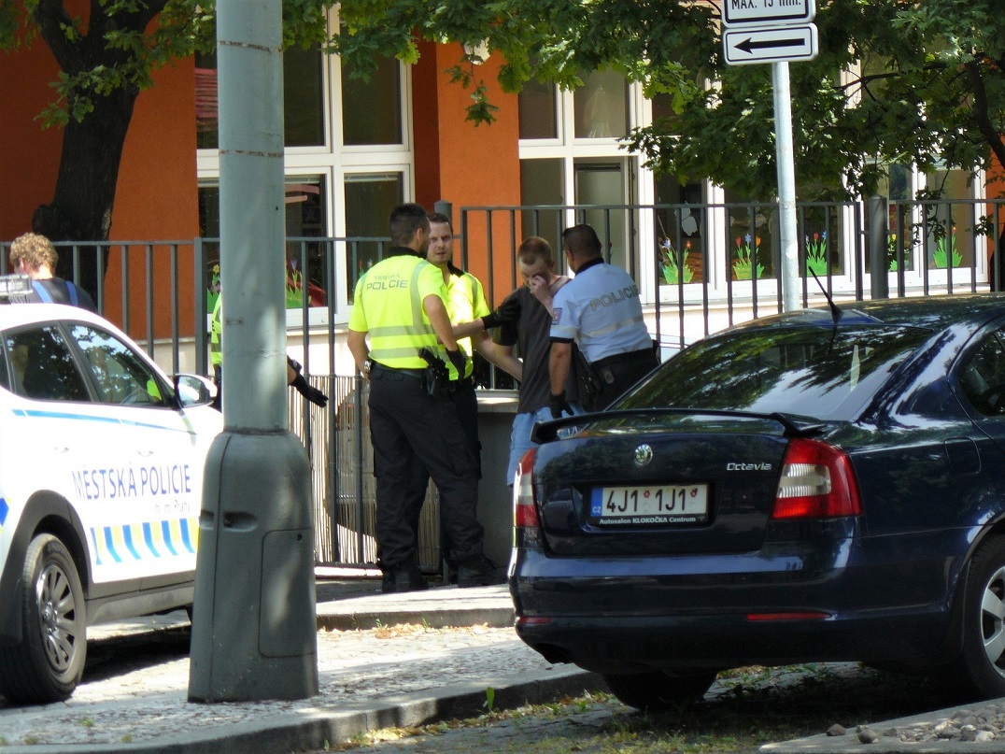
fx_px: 6068
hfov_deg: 9.5
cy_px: 377
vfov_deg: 7.1
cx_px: 502
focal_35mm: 209
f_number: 4
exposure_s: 1/200
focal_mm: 34.8
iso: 100
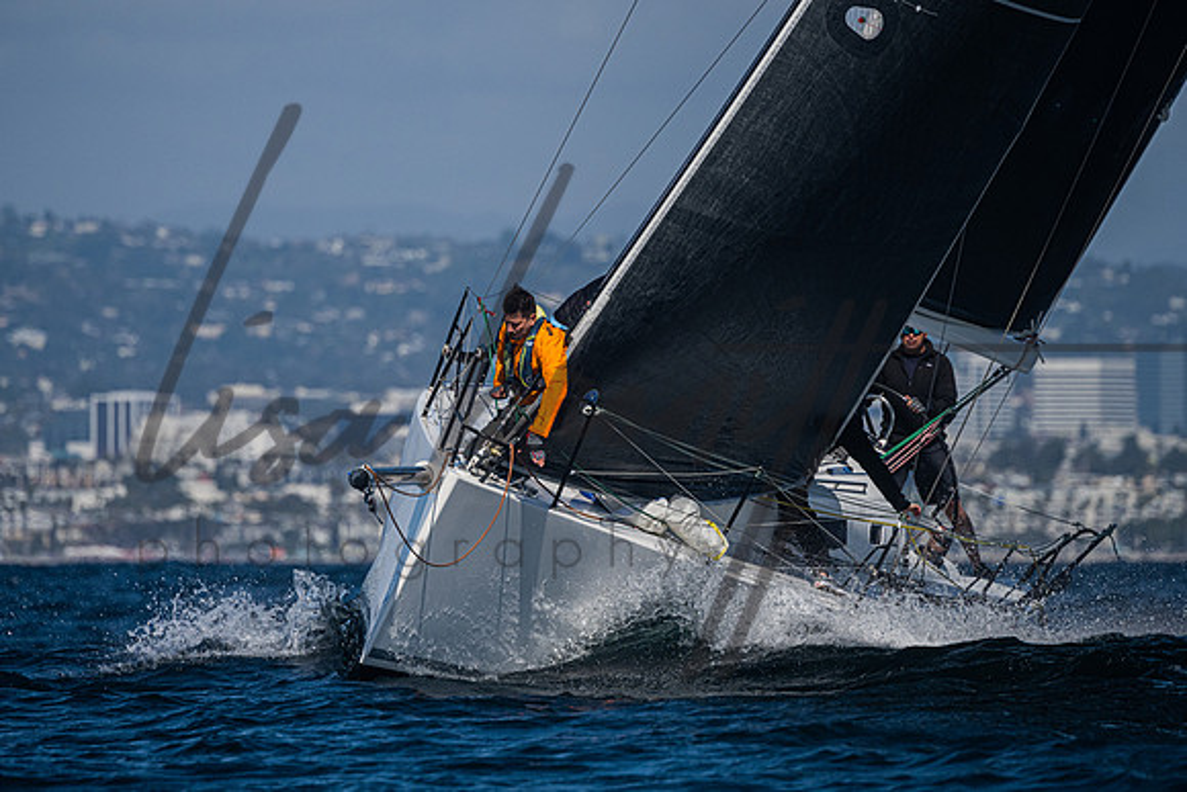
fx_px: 16283
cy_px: 337
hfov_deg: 4.2
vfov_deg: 2.8
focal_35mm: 494
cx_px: 566
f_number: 6.3
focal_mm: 400
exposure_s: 1/8000
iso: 400
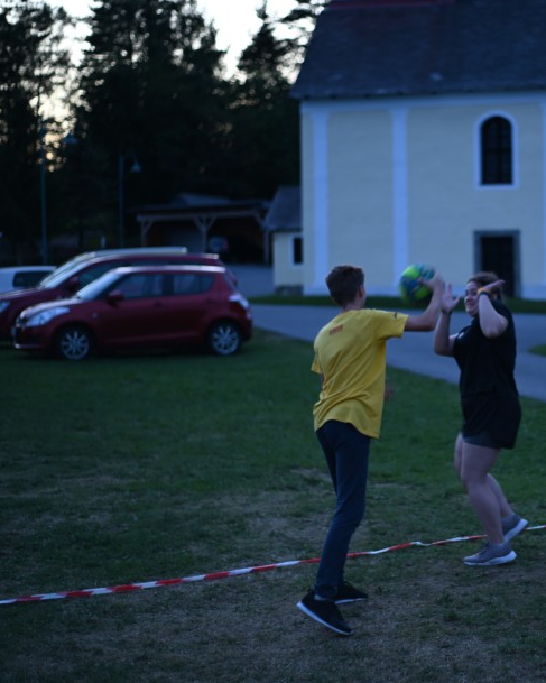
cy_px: 352
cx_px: 462
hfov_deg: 20.4
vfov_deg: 25.7
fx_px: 1495
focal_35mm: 74
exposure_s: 1/50
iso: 100
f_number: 1.8
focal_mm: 50
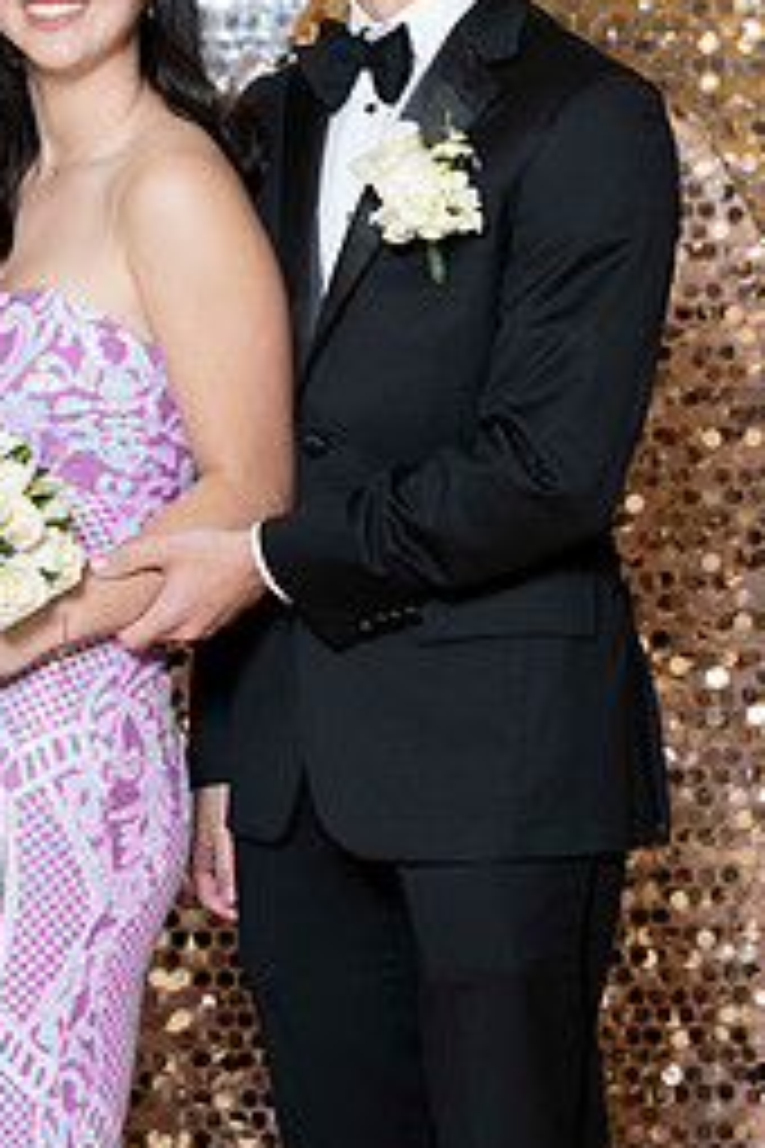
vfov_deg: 11.5
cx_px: 194
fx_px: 5673
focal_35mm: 178
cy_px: 279
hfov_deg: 7.7
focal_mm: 101
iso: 250
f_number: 5.6
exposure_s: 1/200
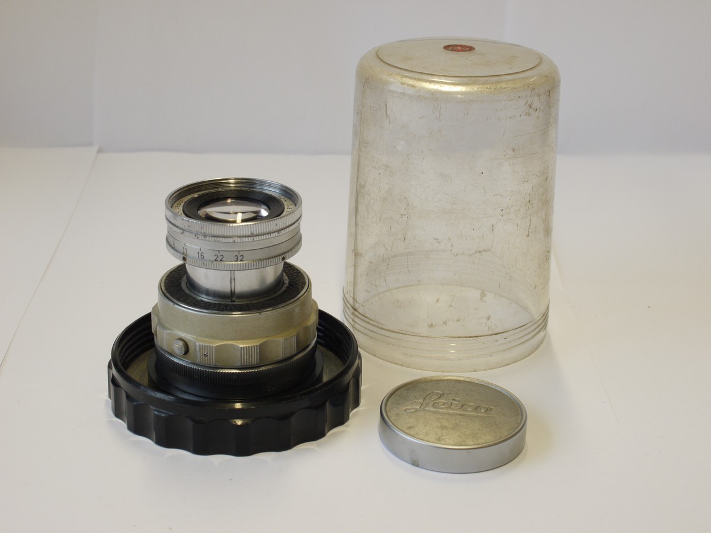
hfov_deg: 32.2
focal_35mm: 60
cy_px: 266
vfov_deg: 24.4
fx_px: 1232
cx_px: 356
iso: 400
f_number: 8
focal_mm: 30
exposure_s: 1/30
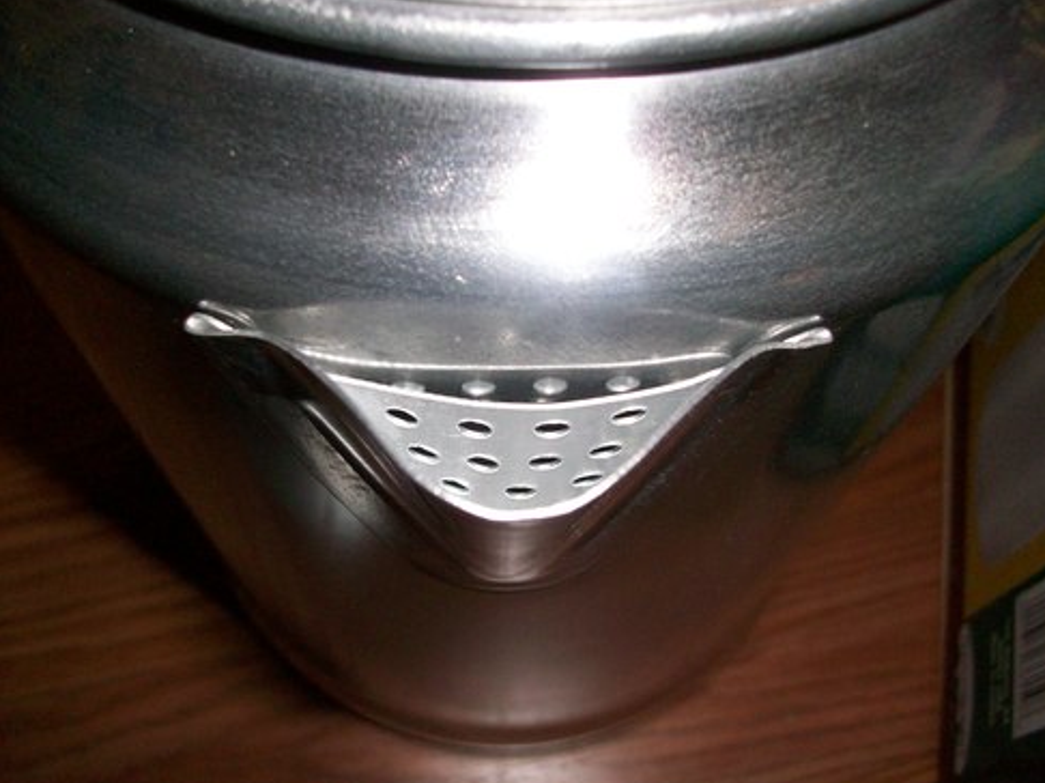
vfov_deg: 40.7
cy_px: 393
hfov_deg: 52.6
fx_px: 1056
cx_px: 535
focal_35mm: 35
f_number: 2.8
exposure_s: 1/60
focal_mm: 5.7
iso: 160
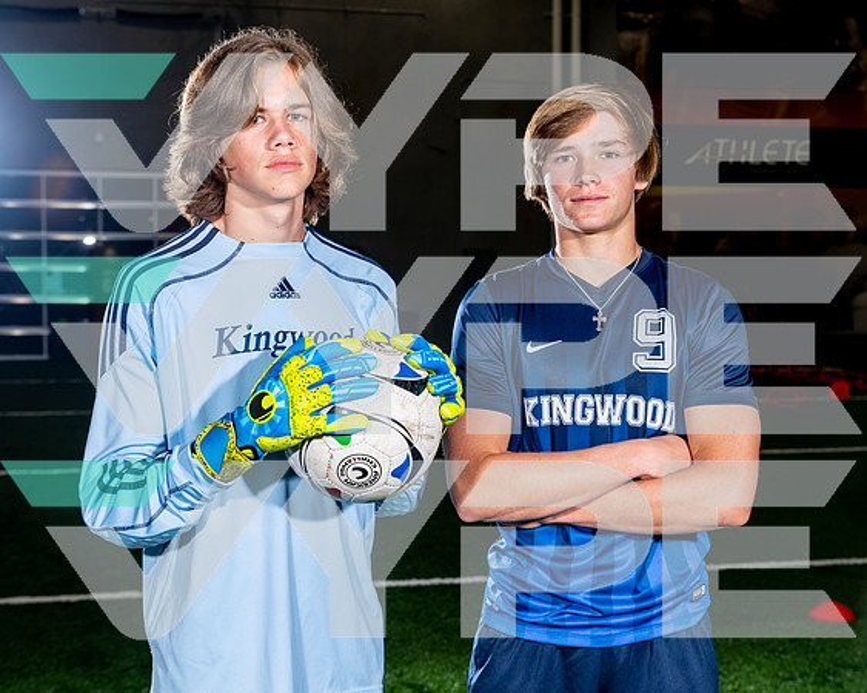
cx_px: 446
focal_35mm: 60
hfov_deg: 31.5
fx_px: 1537
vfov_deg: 25.4
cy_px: 362
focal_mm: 50
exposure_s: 1/125
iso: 100
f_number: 5.6
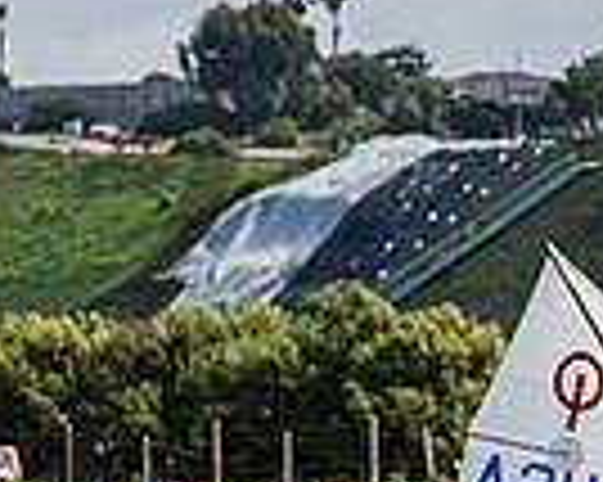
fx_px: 19010
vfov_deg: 1.4
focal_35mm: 1066
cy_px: 799
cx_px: 802
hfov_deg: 1.8
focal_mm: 240
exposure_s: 1/1250
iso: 320
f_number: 9
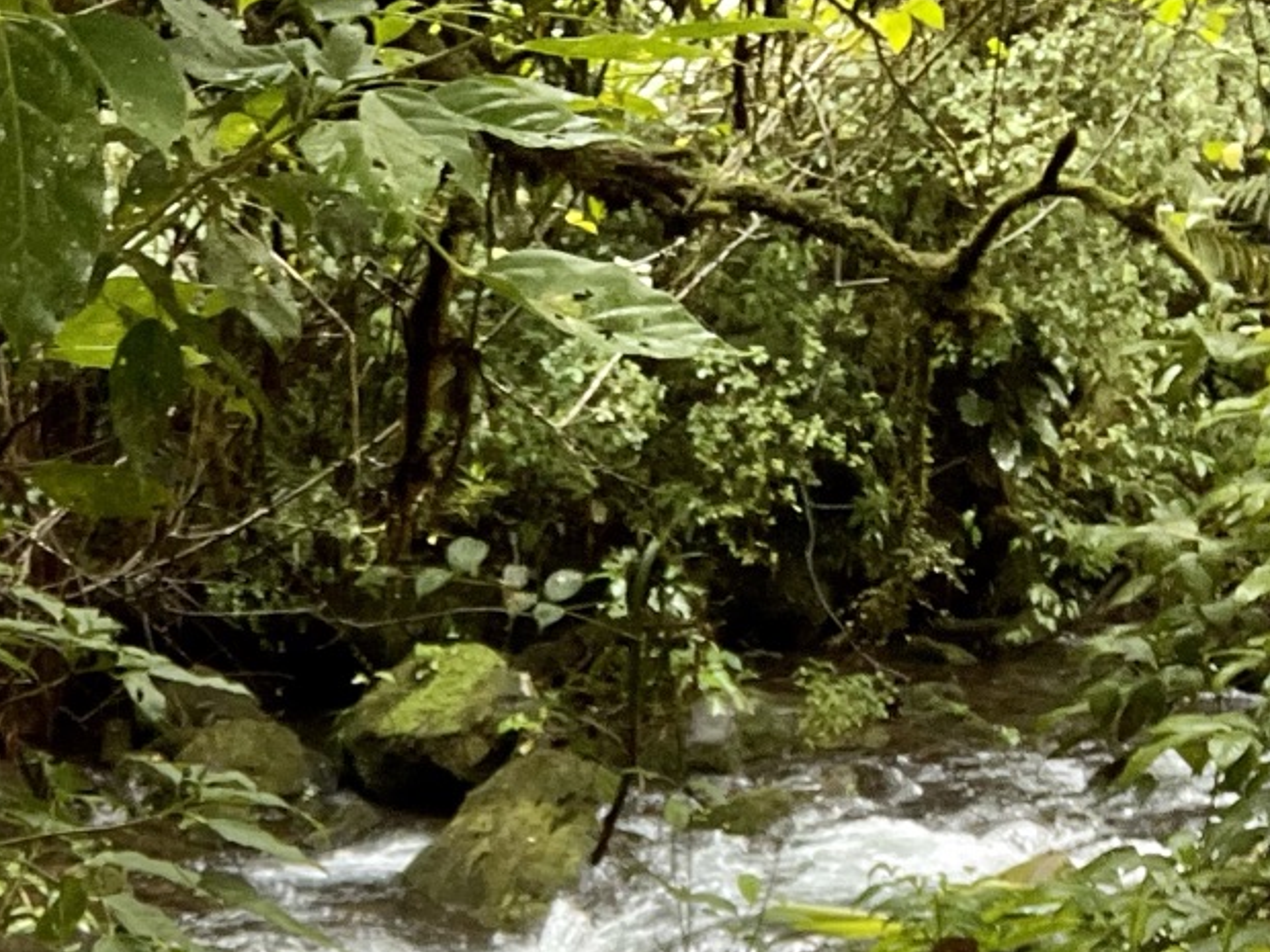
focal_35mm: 76
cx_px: 27
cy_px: 1443
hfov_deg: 24.6
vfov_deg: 17.4
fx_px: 2788
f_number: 2.2
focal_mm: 2.71
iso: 80
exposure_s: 1/121
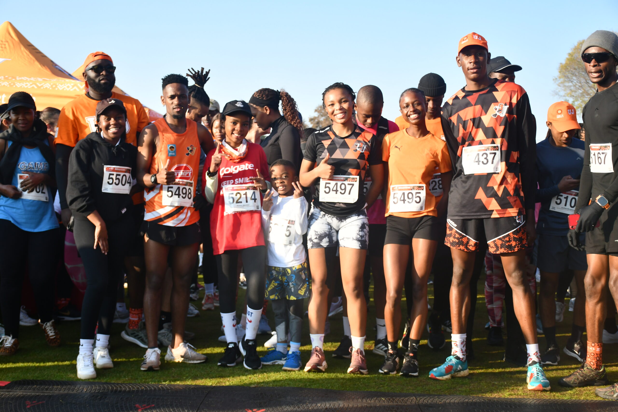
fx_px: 875
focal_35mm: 51
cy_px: 206
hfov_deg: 38.9
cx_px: 309
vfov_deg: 26.5
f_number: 4.5
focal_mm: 34
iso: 320
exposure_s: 1/800
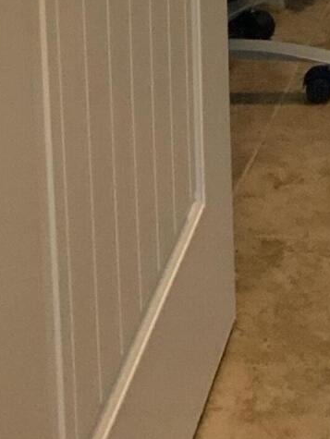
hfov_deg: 11.4
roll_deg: +0.0
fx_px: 1549
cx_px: 576
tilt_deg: -7.2
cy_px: -417
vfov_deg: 13.9
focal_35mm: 122
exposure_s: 1/60
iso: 160
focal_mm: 3
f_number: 1.8
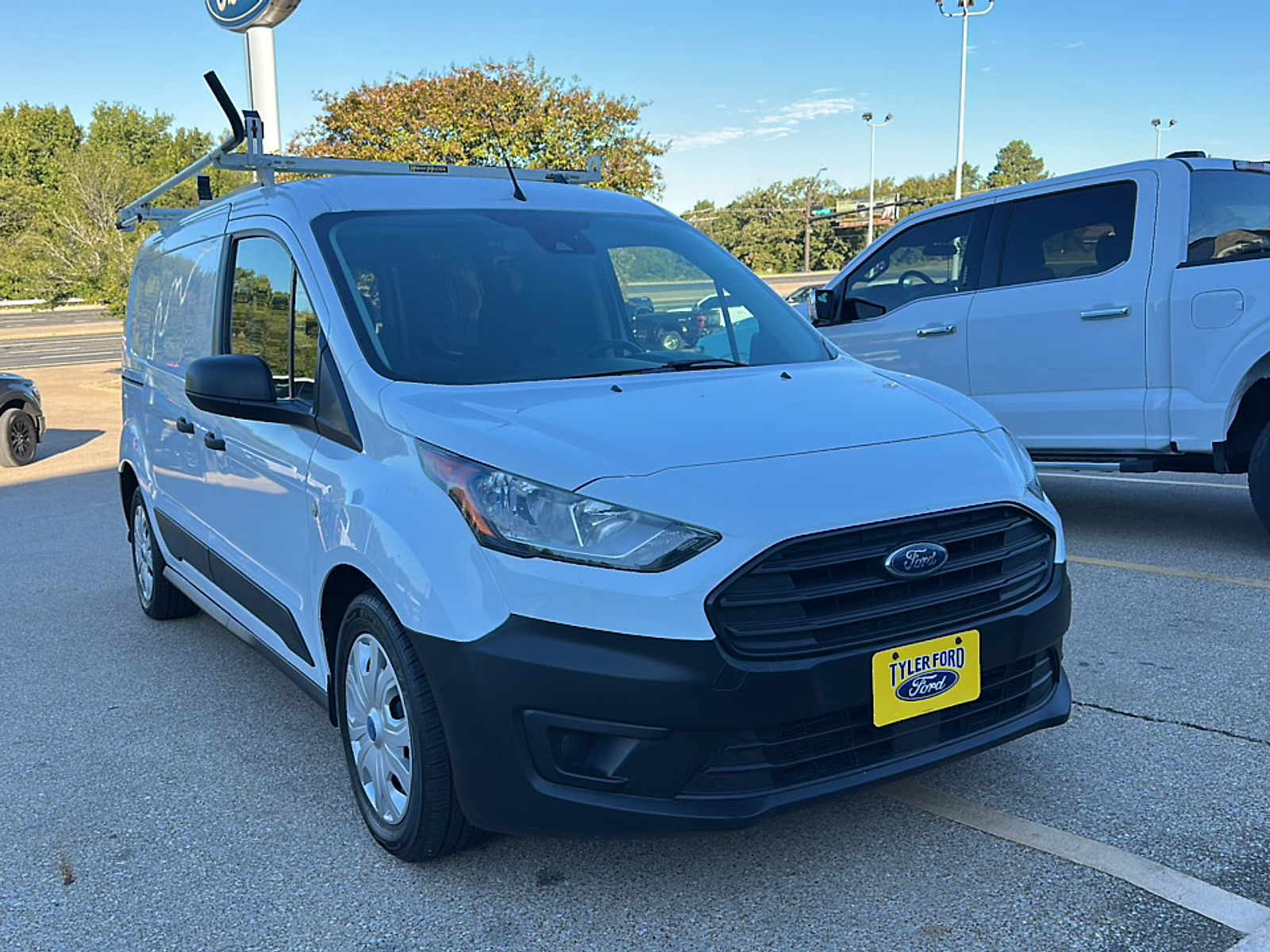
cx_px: 635
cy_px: 476
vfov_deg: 54.9
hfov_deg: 69.4
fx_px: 917
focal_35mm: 25
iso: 80
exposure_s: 1/888
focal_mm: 6.86
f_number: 1.78
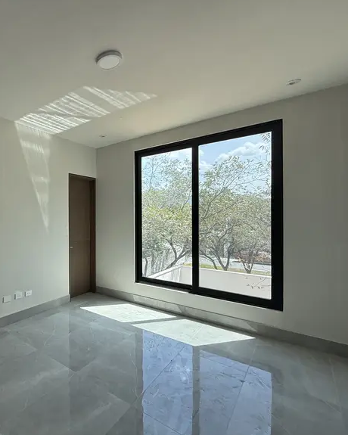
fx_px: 245
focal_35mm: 19
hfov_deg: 62.9
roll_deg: +0.9
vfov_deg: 83.3
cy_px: 219
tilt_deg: +2.5
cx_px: 56
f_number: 2.2
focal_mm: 2.22
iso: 64
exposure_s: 1/427
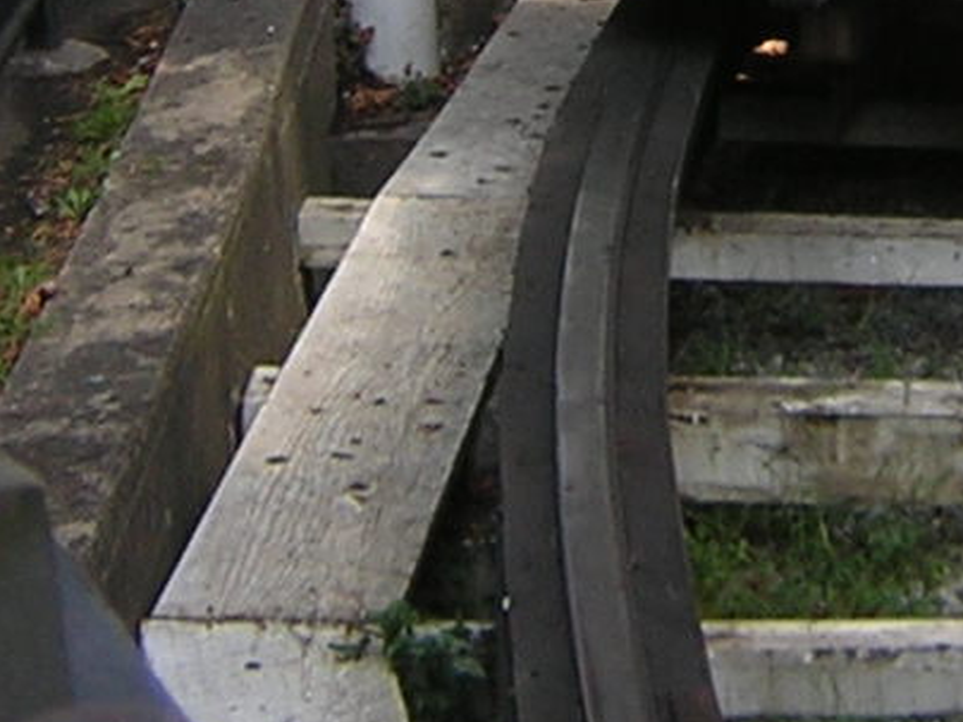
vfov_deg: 10.1
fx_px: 3977
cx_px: 913
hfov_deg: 13.6
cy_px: -299
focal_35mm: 143
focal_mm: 4.7
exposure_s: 1/453
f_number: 2.6
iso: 100
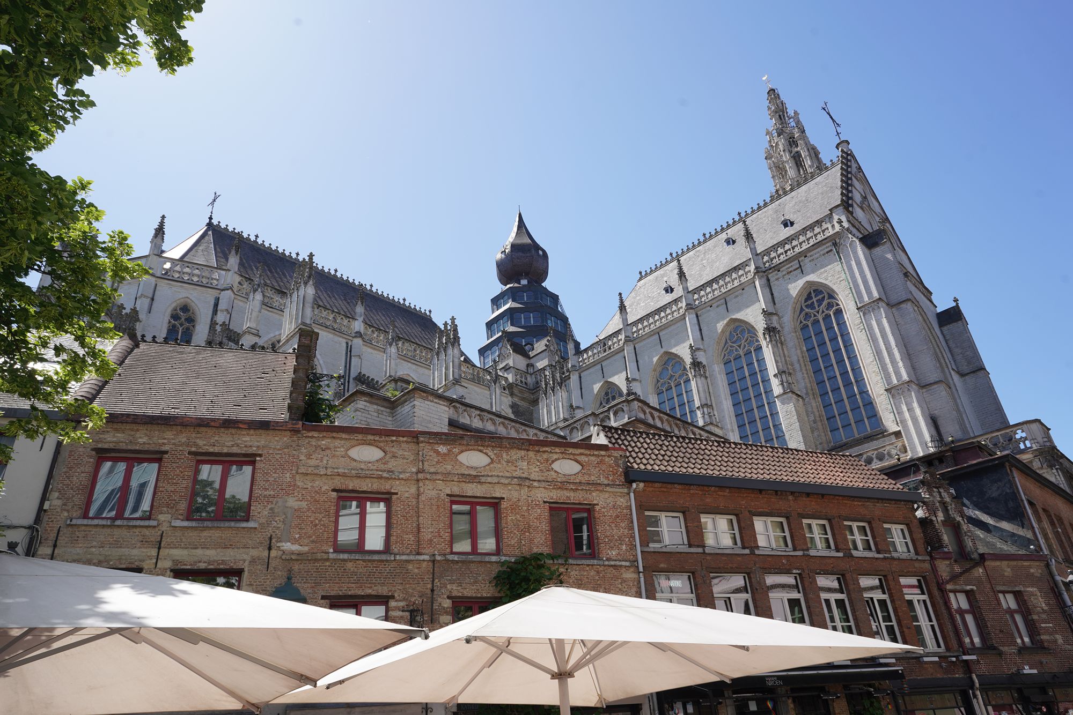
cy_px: 358
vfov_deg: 53.1
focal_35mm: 24
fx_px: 715
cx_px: 536
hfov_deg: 73.7
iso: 100
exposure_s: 1/100
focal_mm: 24
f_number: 11
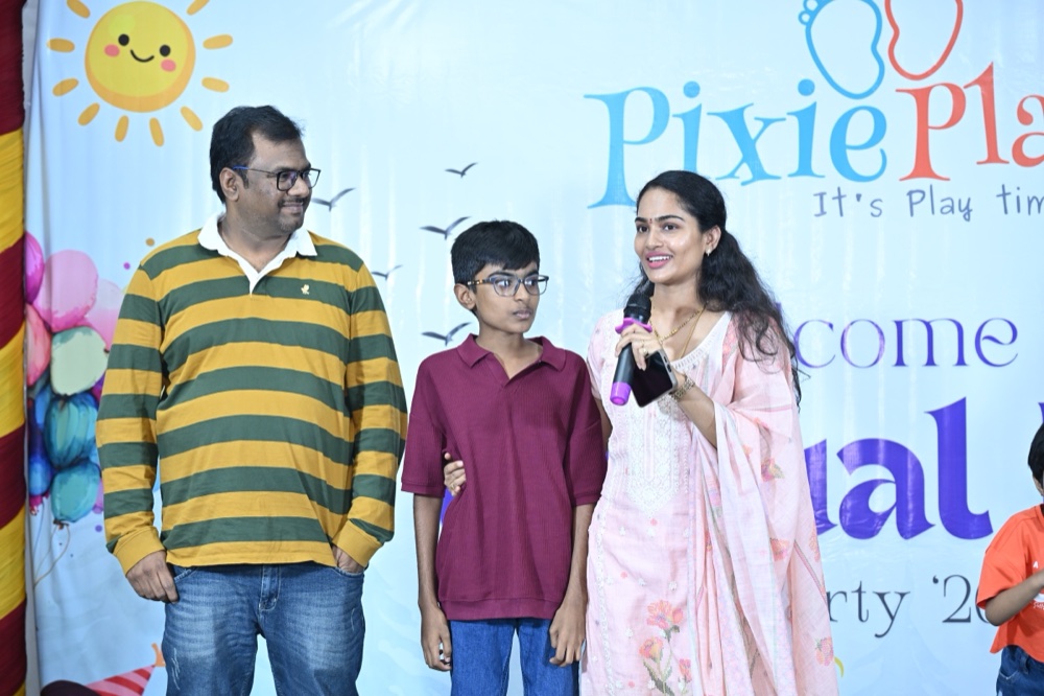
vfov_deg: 19.2
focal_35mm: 71
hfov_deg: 28.5
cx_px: 522
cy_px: 348
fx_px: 2058
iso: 1000
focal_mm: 71
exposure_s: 1/160
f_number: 4
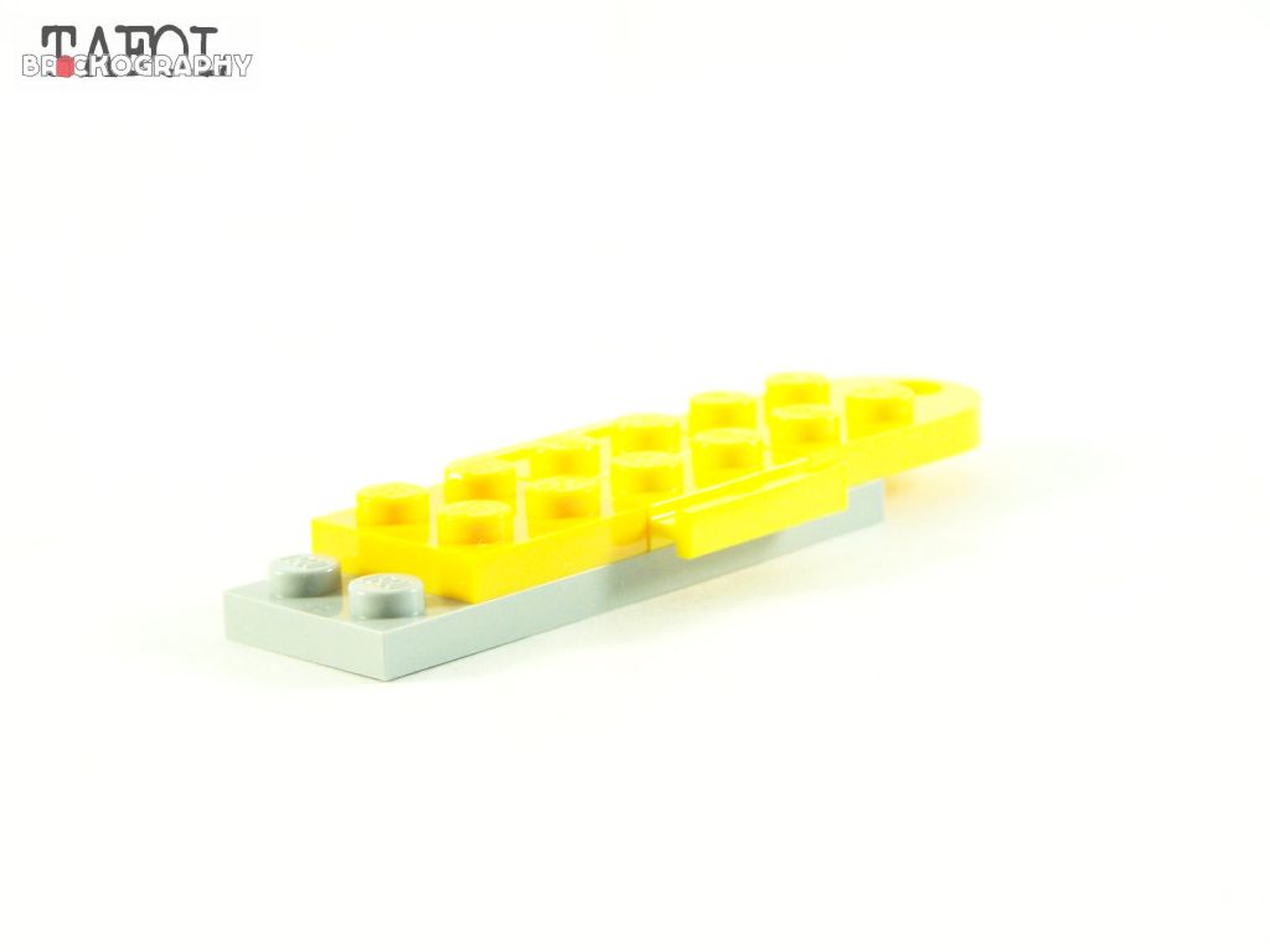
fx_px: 3852
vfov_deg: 14.1
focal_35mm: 105
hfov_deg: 18.7
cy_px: 476
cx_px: 635
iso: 400
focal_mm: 17.5
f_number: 3.6
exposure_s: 1/60
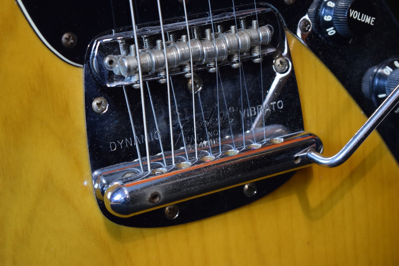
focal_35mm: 82
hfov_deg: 24.6
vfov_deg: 16.6
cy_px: 133
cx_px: 200
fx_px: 914
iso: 3200
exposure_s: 1/25
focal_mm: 55
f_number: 5.6
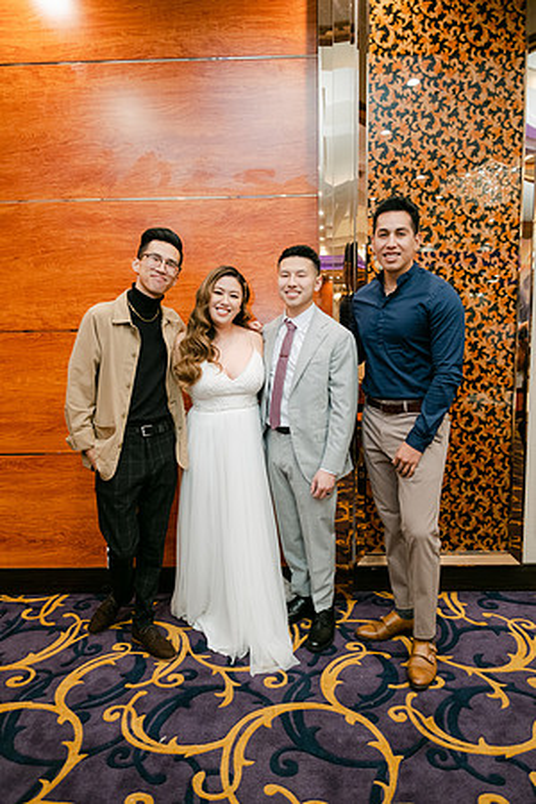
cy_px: 402
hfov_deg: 53.1
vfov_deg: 73.7
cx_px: 268
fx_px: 536
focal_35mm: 24
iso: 800
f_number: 2.8
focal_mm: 16
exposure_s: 1/125
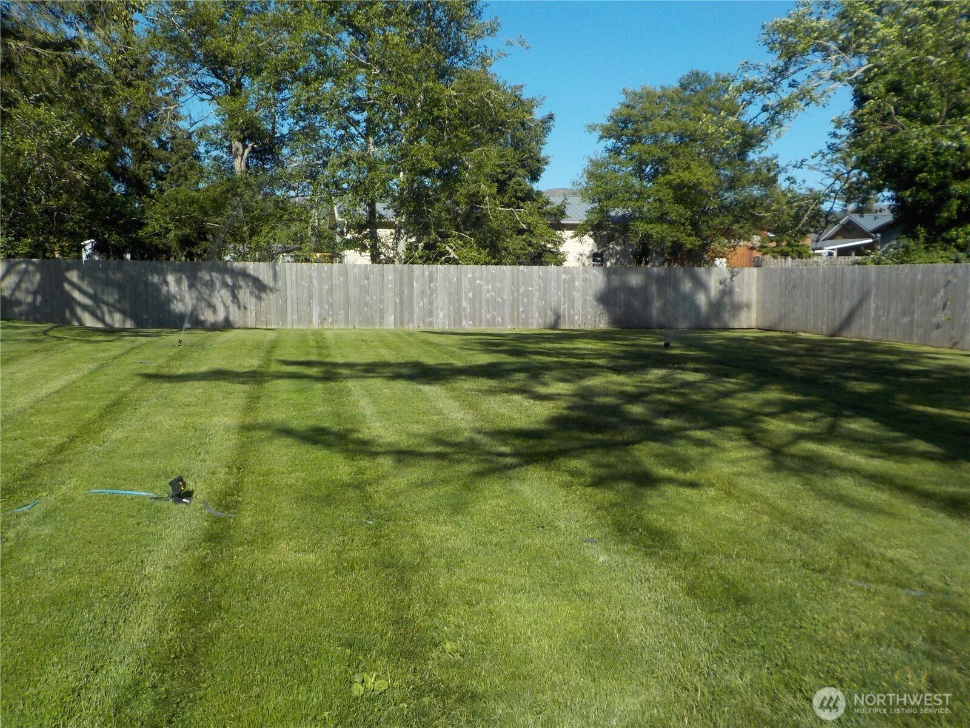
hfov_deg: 60.0
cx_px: 485
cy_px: 364
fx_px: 841
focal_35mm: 30
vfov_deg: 46.8
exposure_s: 1/1250
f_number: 3.3
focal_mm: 4.1
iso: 125
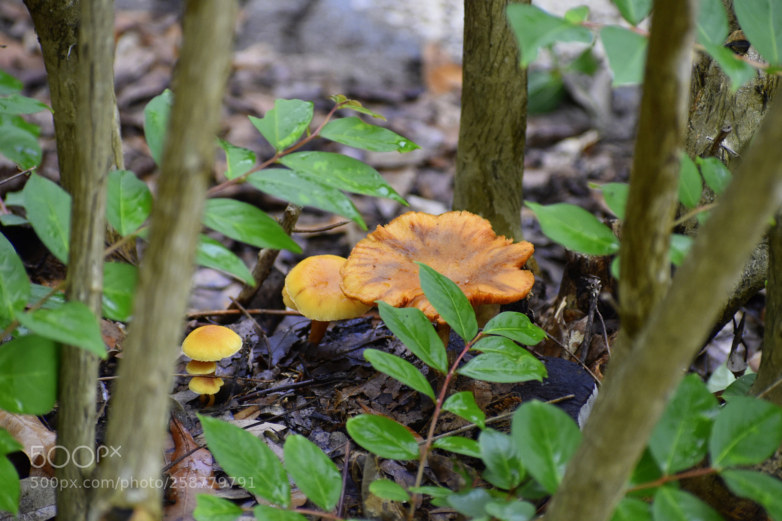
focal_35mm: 270
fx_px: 5863
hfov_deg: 7.6
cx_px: 391
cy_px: 260
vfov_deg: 5.1
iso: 1000
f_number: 5.3
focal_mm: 180
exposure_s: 1/125
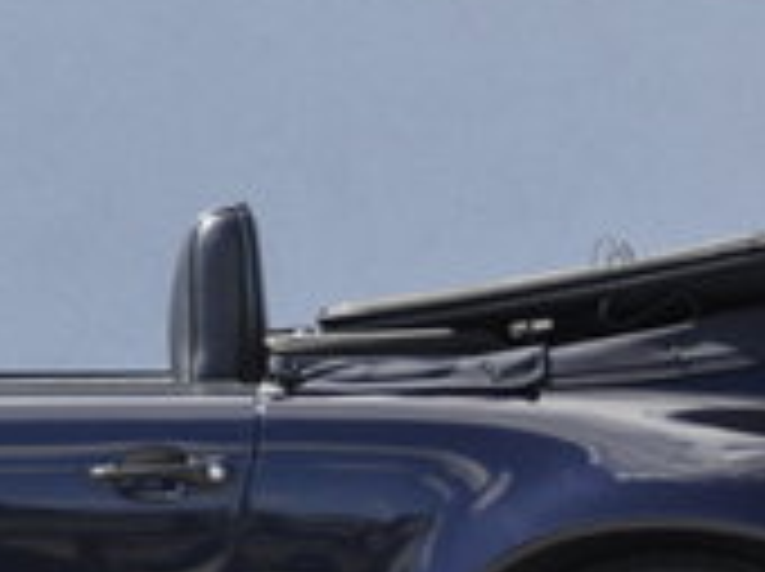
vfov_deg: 1.9
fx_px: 17522
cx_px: -90
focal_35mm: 794
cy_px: 721
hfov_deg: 2.5
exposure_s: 1/500
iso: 500
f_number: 5.6
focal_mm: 122
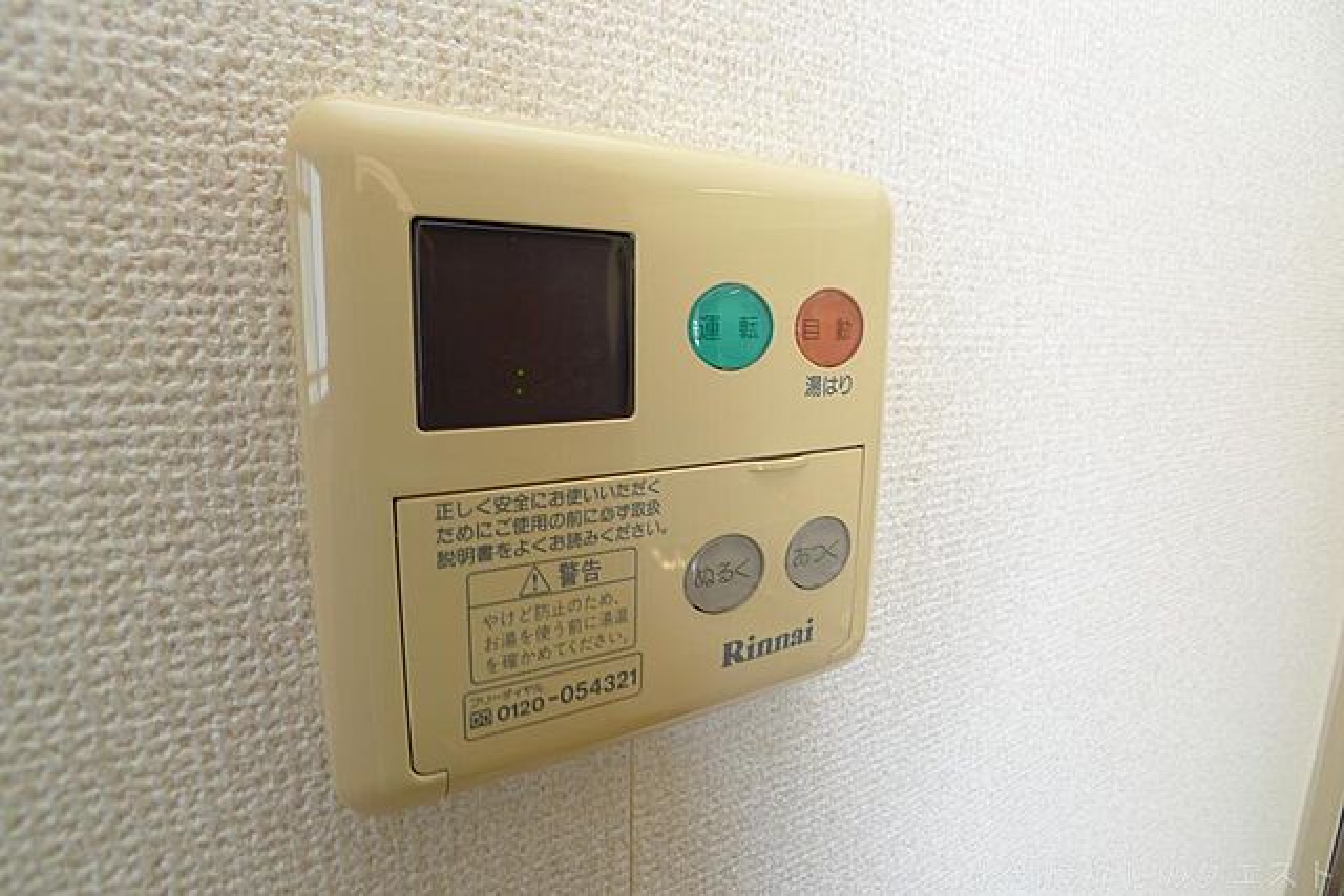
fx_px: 896
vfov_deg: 53.2
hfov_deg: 73.7
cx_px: 672
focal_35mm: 24
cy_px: 448
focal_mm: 5.1
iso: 80
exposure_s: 1/20
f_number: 2.2
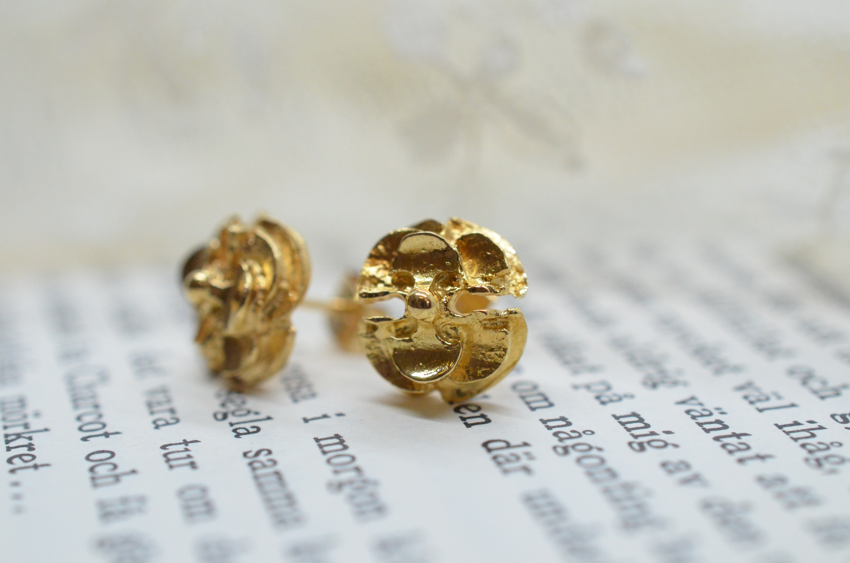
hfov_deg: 32.9
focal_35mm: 61
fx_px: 1437
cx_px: 419
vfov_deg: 22.2
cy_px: 286
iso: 4000
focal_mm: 40
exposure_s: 1/1600
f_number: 6.3
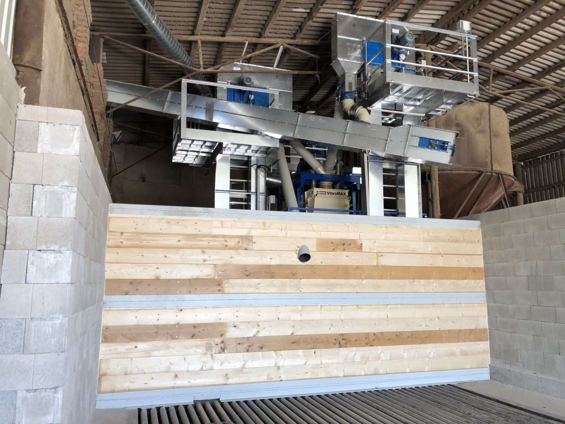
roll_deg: +0.0
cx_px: 282
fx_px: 457
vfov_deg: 49.7
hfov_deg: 63.4
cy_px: 212
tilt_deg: +10.0
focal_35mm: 28
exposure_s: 1/40
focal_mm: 4
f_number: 1.8
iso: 25
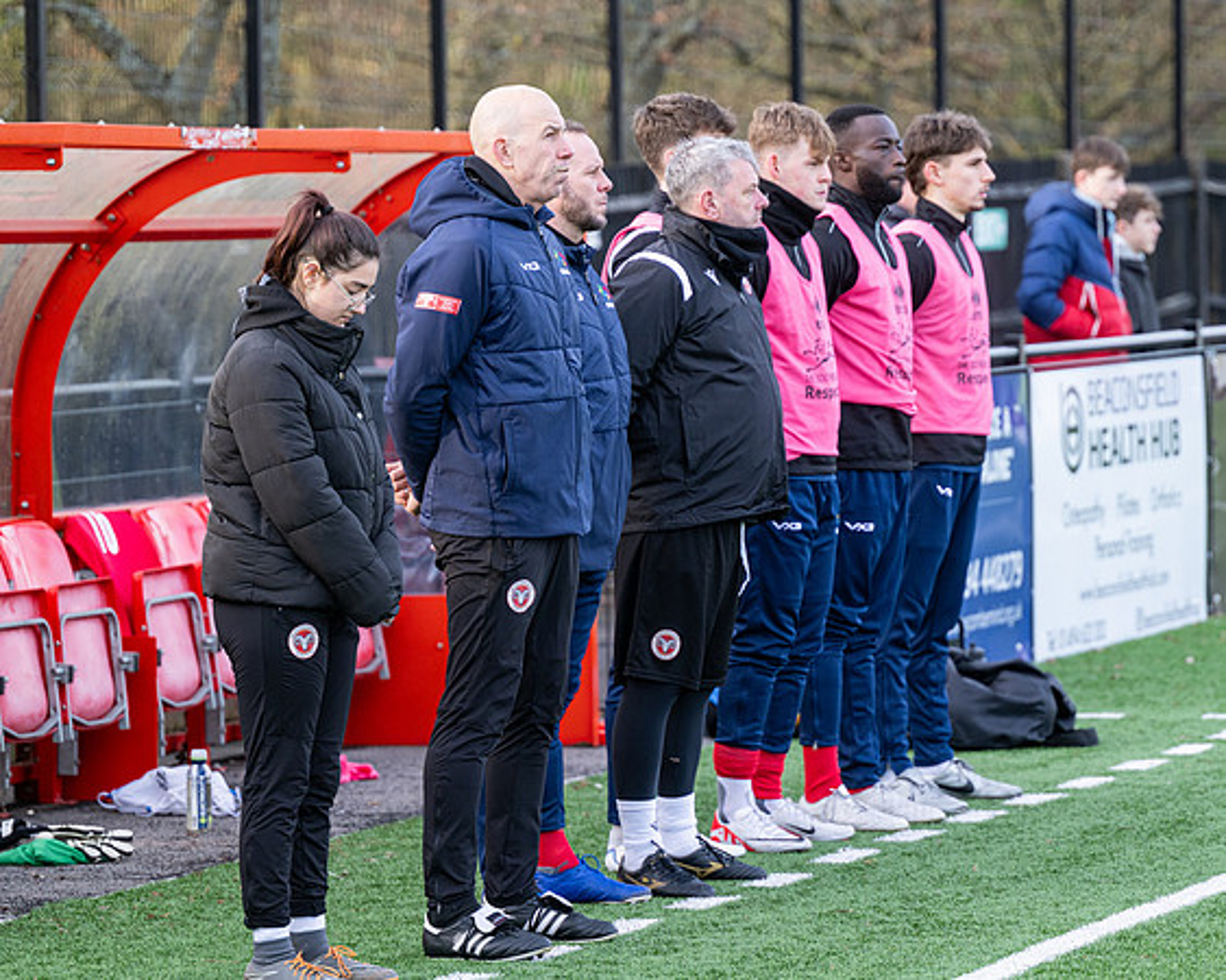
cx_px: 726
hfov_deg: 9.4
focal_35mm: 205
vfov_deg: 7.6
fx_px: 7419
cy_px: 457
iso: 400
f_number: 4
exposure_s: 1/400
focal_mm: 170
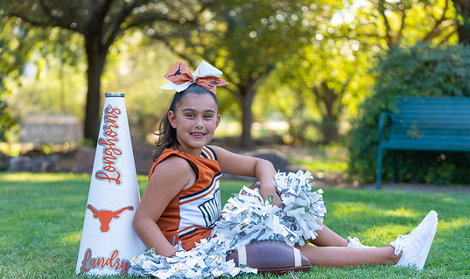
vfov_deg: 15.0
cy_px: 164
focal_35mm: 84
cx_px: 225
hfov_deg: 25.0
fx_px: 1061
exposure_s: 1/320
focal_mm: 70
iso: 250
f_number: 2.8
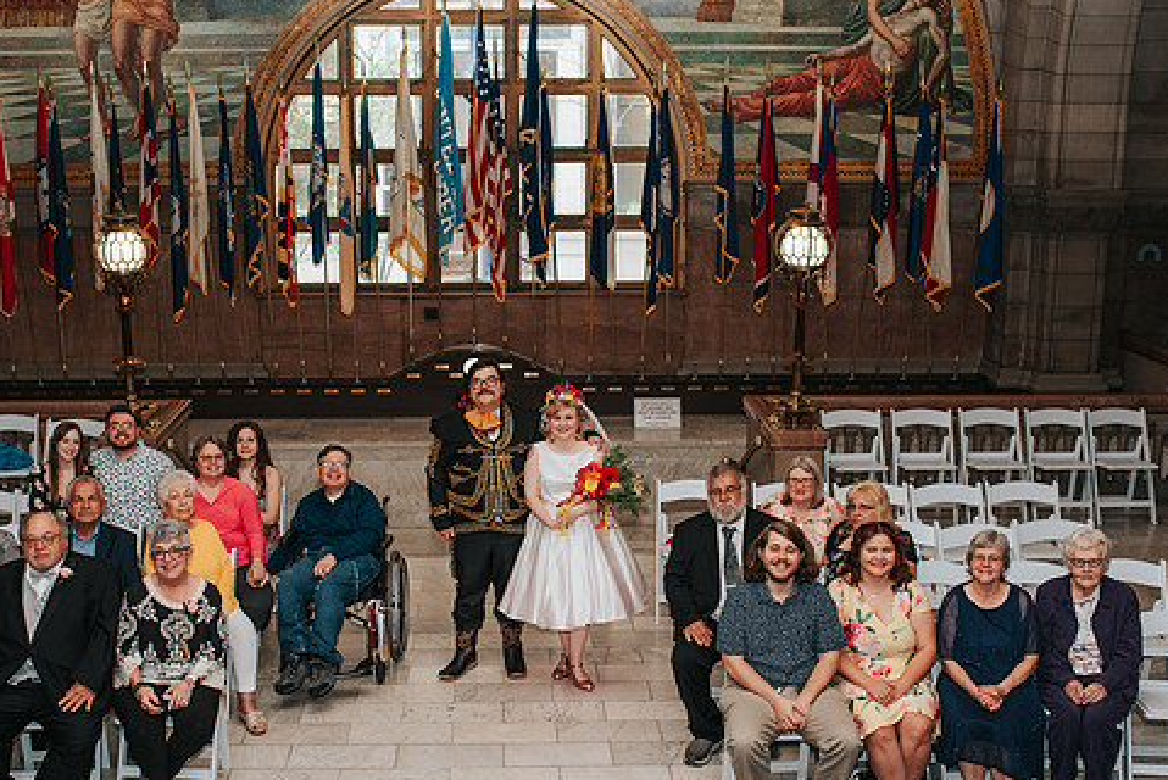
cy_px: 440
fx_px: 1526
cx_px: 522
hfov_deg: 41.8
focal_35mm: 47
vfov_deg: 28.7
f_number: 3.5
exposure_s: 1/200
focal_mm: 35
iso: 1000
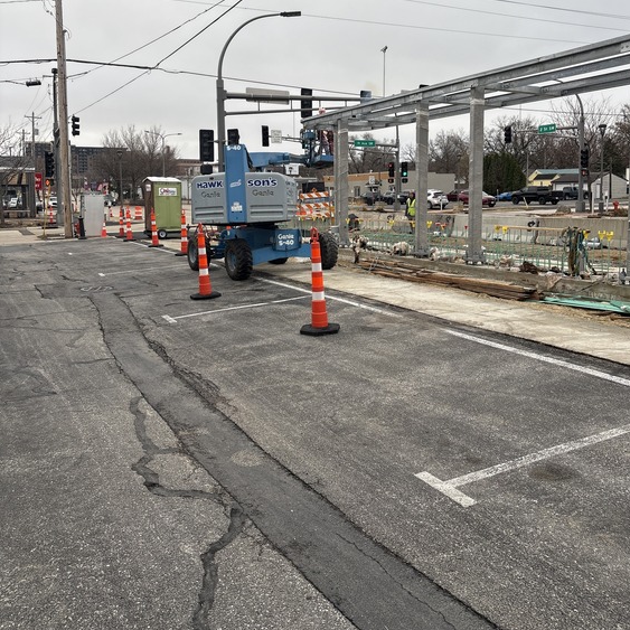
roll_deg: -2.4
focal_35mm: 31
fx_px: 638
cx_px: 318
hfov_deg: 52.5
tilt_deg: -4.9
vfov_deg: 52.0
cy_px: 237
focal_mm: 5.96
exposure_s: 1/503
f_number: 1.6
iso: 50
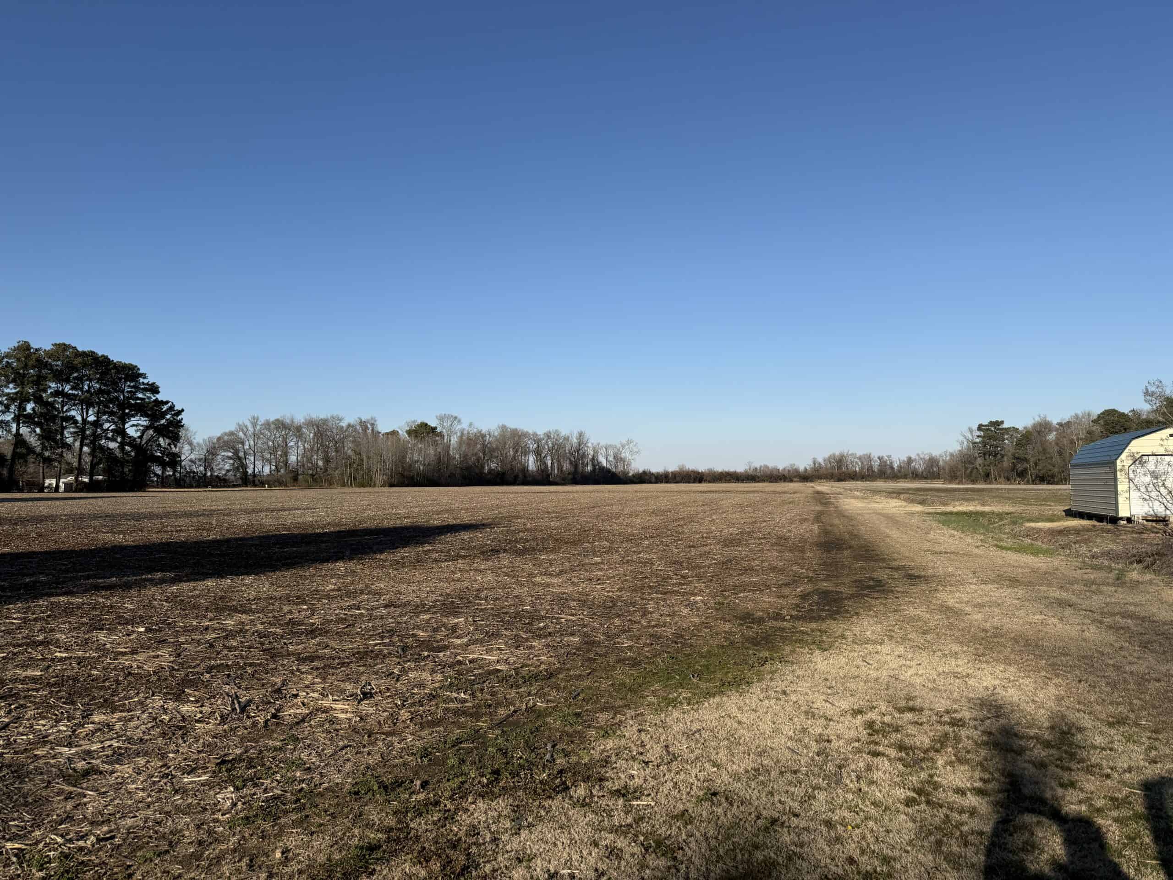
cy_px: 440
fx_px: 813
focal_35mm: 24
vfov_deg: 56.8
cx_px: 586
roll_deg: +0.0
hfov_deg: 71.6
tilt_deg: +3.3
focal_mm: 6.76
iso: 80
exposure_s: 1/6173
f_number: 1.78
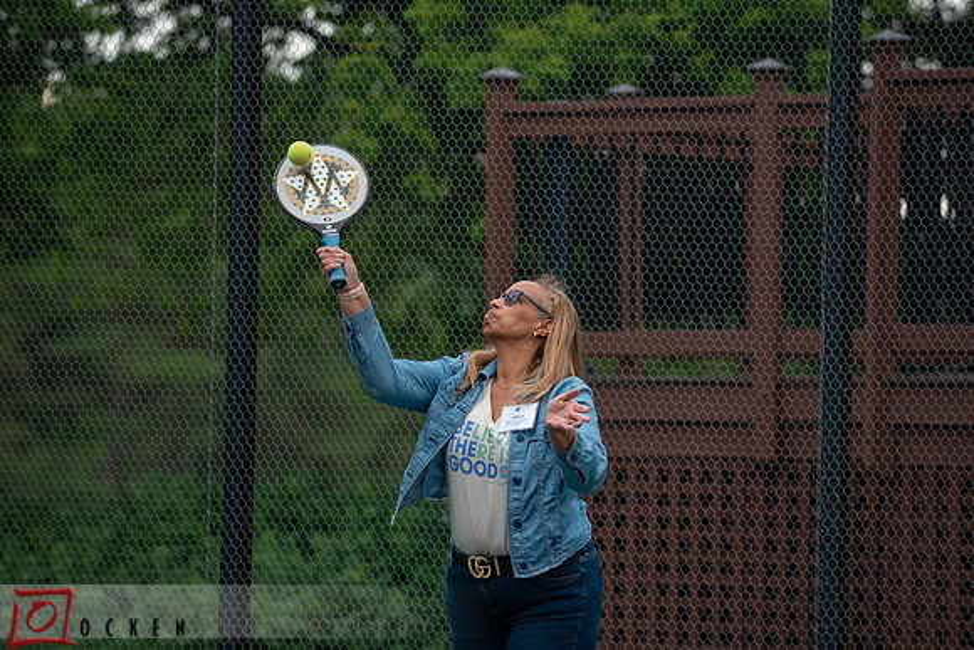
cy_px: 323
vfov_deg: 6.0
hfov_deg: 9.0
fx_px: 6163
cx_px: 483
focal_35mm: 228
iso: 800
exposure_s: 1/800
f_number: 3.2
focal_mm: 200
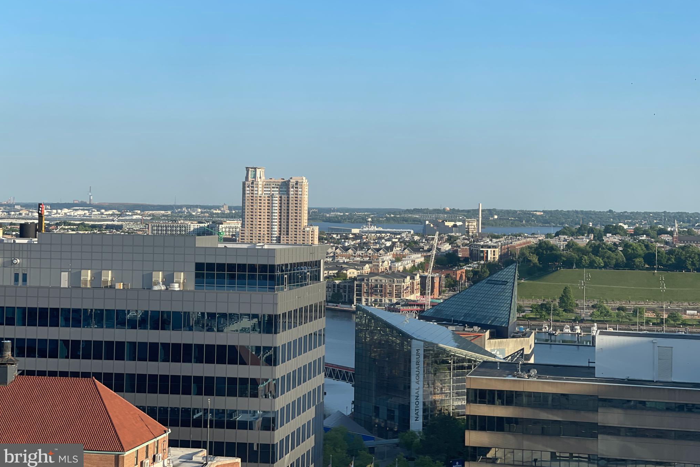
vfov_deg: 20.3
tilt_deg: -0.2
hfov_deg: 30.1
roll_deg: -0.8
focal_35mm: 67
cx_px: 350
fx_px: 1302
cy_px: 207
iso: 32
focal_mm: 7.5
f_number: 2.2
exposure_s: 1/1014
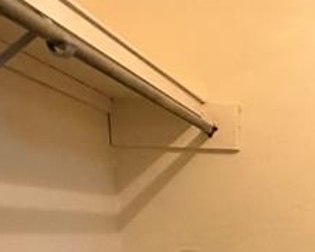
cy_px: 346
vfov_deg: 21.4
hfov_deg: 25.6
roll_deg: -1.3
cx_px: 413
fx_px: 588
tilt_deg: -10.4
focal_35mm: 63
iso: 500
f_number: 2.2
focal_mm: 2.22
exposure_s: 1/60
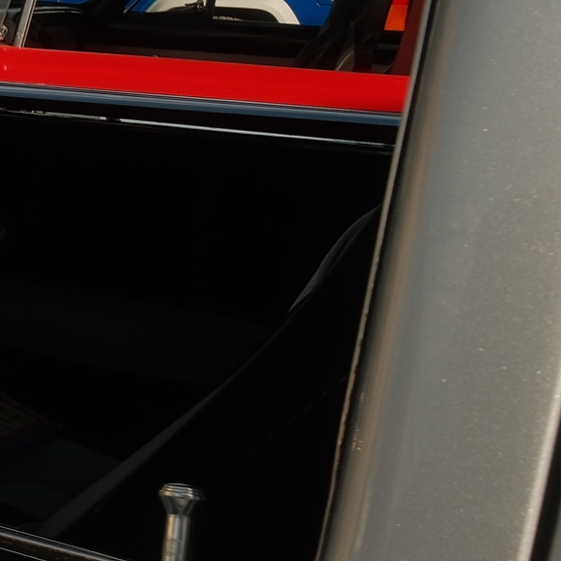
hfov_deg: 15.4
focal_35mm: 79
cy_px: 242
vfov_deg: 21.9
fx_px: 1448
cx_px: -689
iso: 125
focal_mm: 9
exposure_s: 1/500
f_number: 5.6
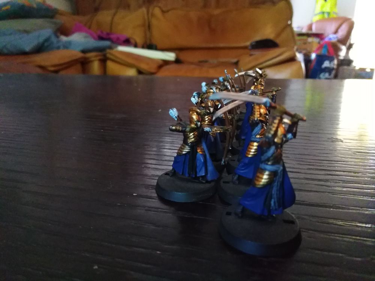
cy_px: 140
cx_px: 188
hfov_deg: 67.3
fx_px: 282
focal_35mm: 26
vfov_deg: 53.1
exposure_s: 1/12.5
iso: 1512
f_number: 2.2
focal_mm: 3.46
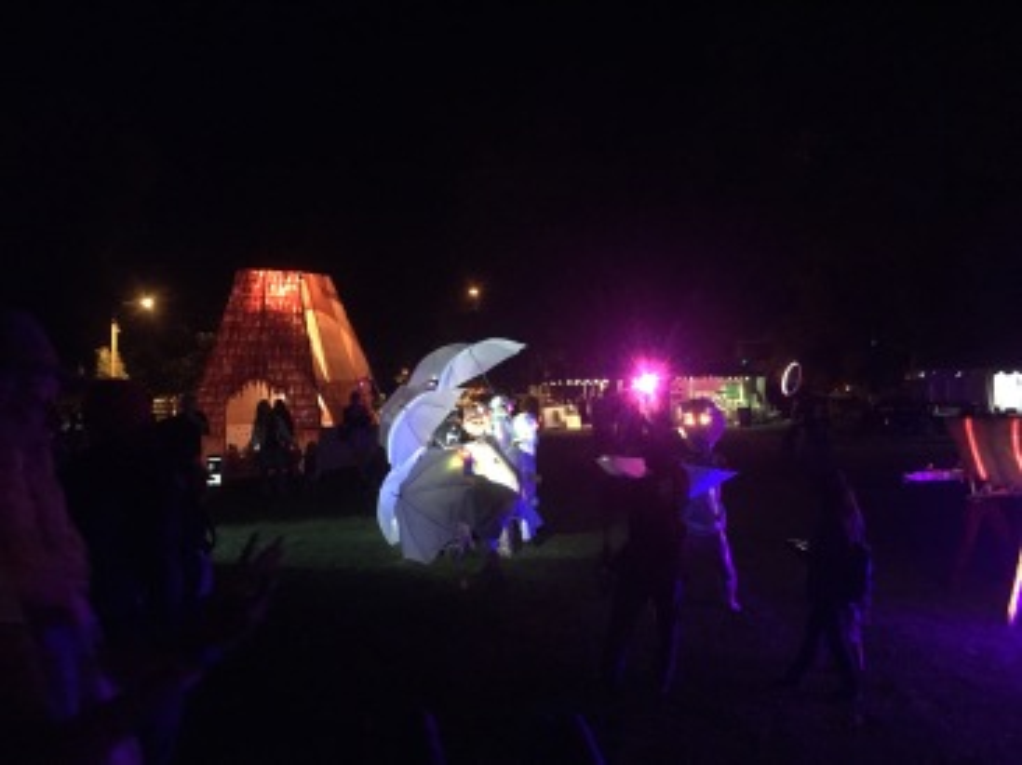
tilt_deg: +0.5
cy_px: 382
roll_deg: +1.8
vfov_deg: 48.2
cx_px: 511
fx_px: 856
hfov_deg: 61.7
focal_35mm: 29
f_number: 2.2
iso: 640
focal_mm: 4.15
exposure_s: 1/15
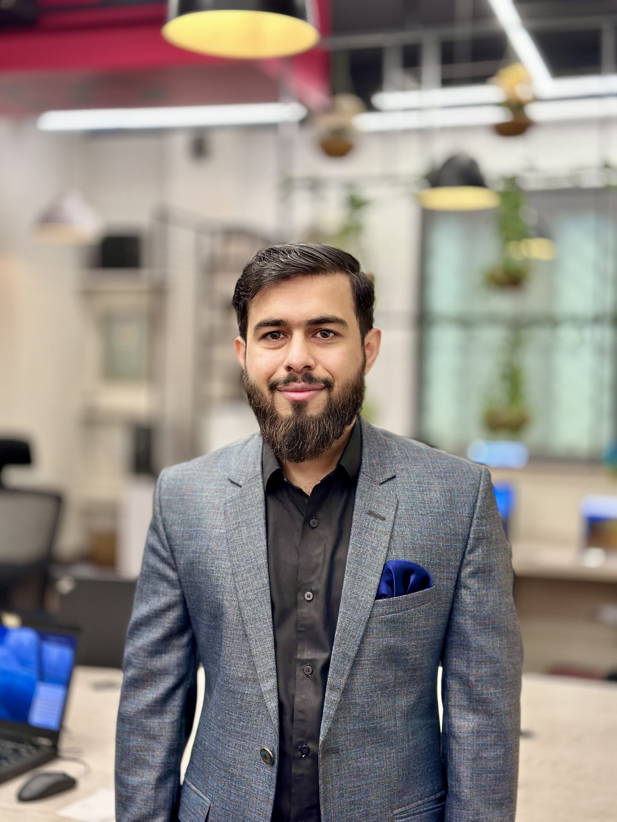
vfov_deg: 39.7
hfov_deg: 30.3
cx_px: 308
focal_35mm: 48
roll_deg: -1.0
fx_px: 1141
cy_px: 411
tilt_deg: -1.7
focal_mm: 6.86
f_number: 1.78
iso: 100
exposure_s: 1/50
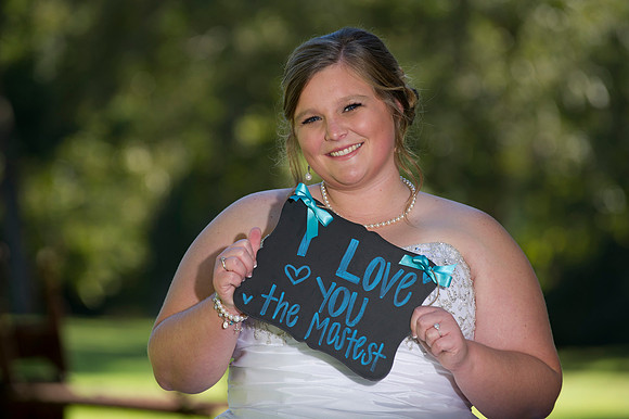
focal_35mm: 200
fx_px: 3492
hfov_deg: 10.3
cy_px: 210
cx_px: 314
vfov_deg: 6.9
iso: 200
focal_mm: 200
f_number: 4
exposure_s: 1/250
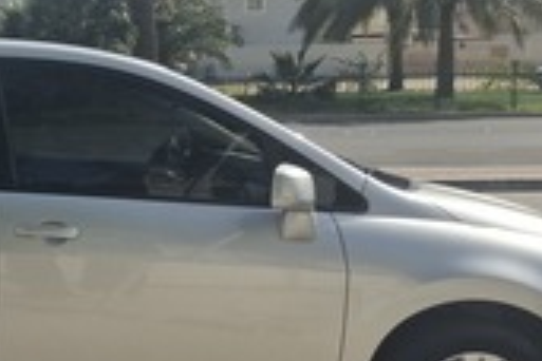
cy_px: 128
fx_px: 963
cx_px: 5
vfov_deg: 21.2
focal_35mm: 64
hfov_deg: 29.4
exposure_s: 1/1522
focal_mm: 5.54
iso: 50
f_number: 1.8
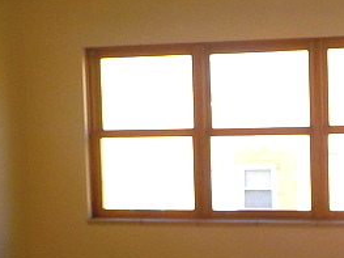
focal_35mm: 73
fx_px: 725
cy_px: 181
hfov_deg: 26.0
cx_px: 297
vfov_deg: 20.1
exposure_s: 1/200
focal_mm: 4.1
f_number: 3.3
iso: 125
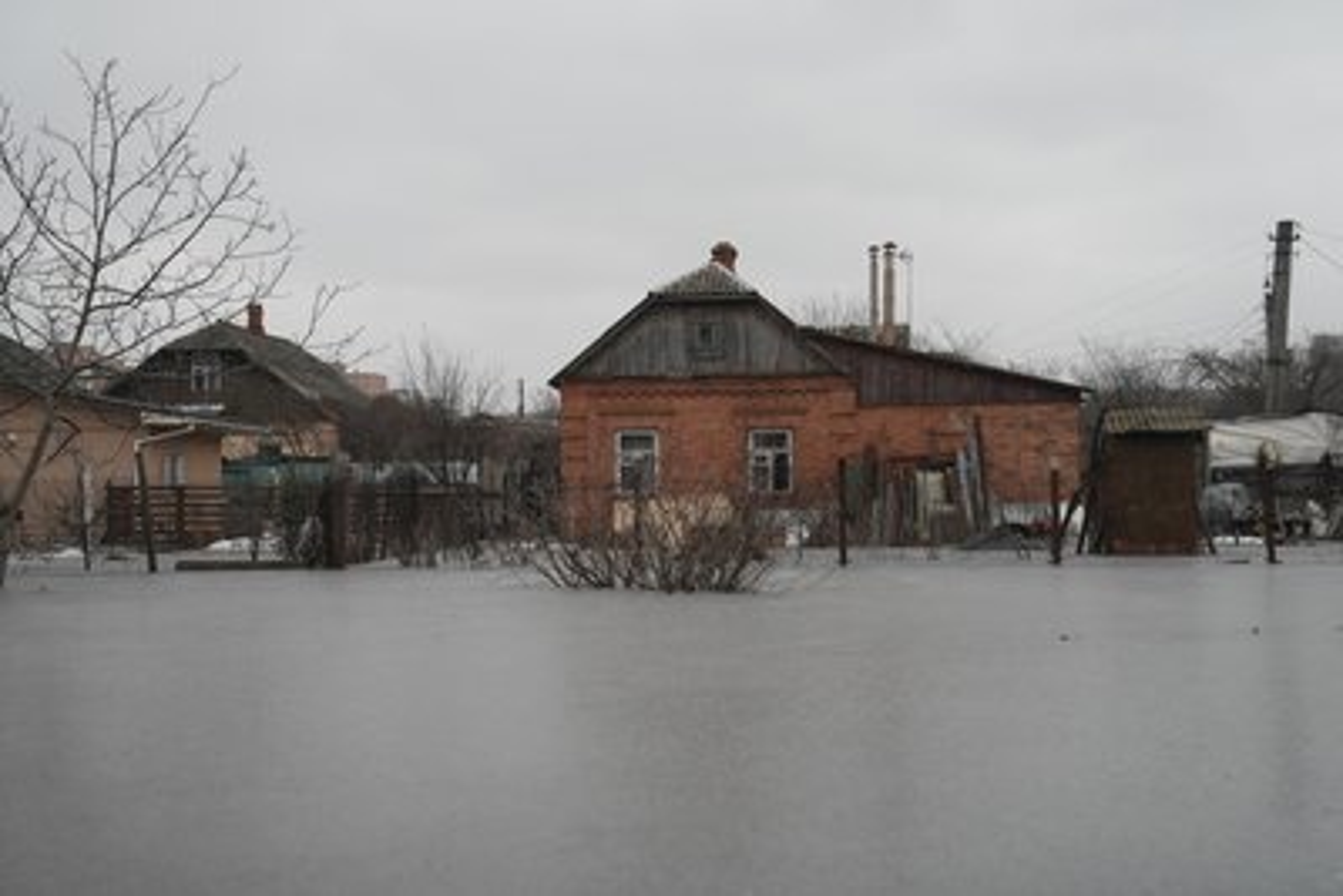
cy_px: 448
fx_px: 1866
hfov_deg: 39.6
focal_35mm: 50
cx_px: 672
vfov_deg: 27.0
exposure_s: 1/640
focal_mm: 50
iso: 400
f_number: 2.8
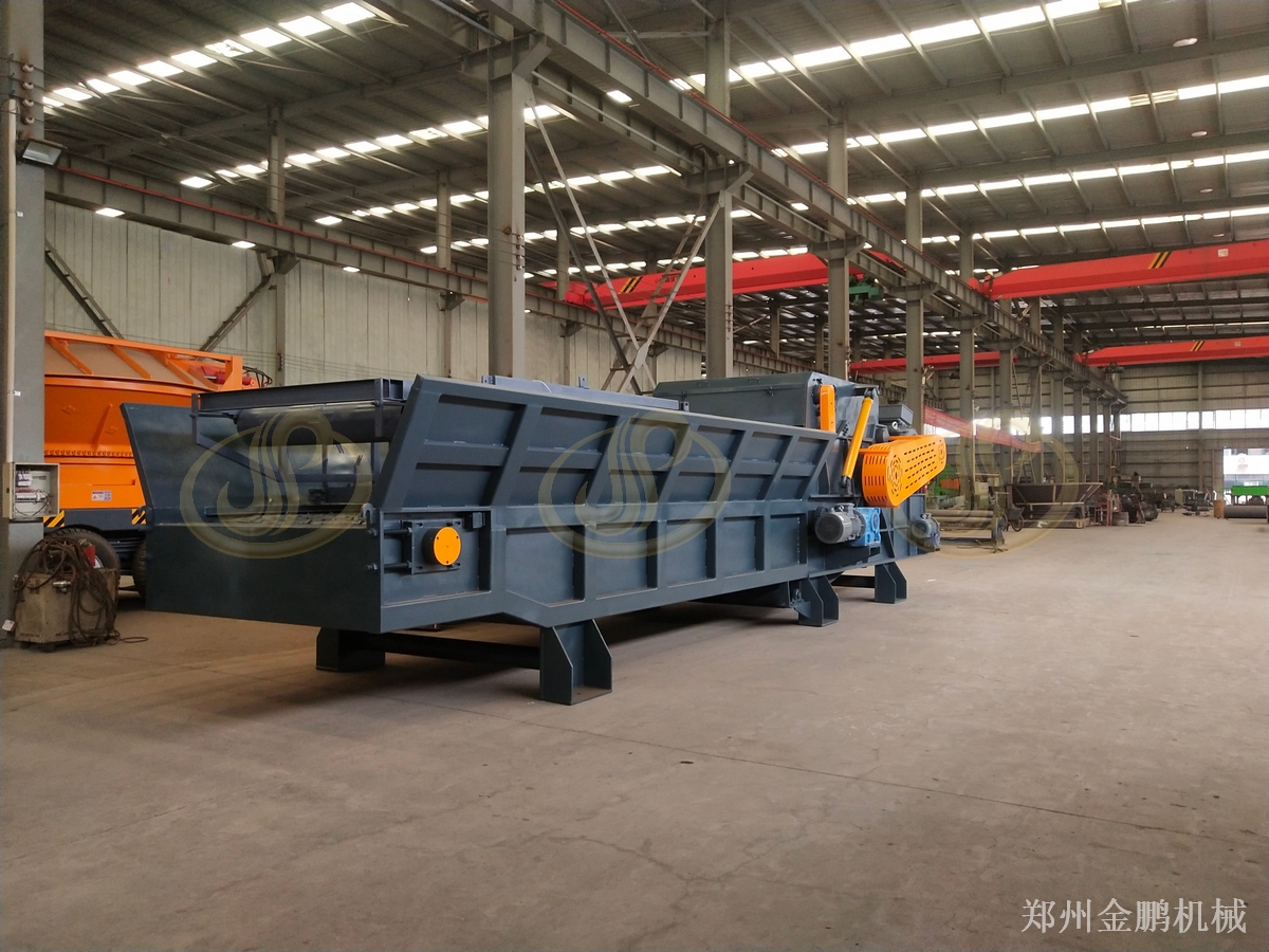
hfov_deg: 60.0
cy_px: 476
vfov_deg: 46.8
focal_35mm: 30
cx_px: 634
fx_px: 1100
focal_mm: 3.95
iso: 393
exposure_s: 1/50
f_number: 1.8
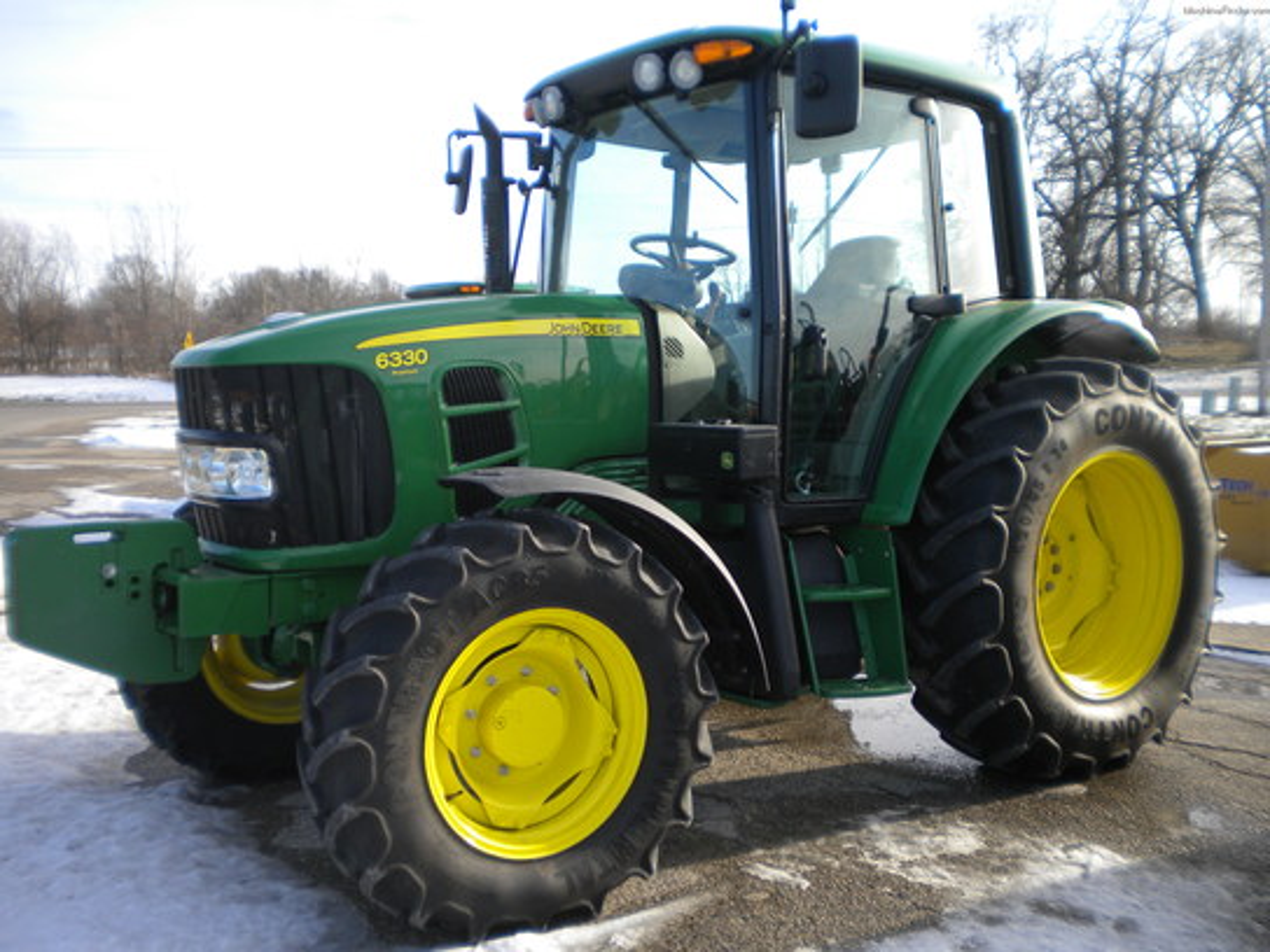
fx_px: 1284
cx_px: 635
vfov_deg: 40.7
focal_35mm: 35
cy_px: 476
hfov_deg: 52.6
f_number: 3.1
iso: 90
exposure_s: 1/496
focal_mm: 6.3
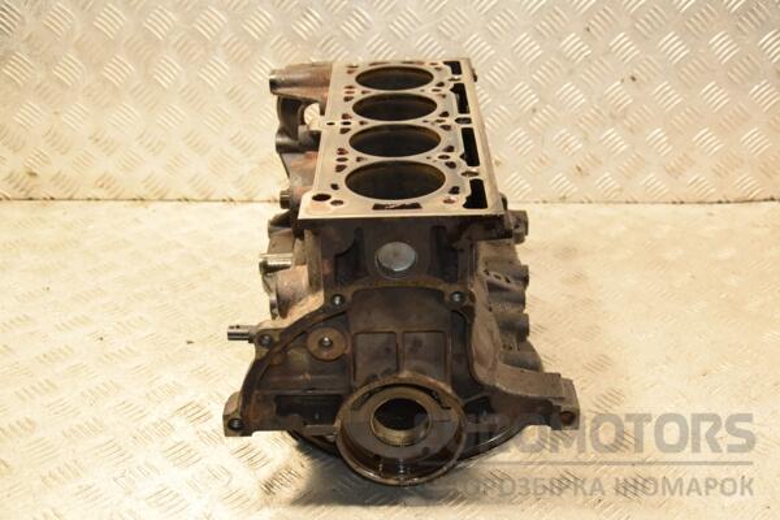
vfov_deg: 28.1
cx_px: 390
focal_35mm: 48
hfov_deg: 41.1
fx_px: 1040
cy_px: 260
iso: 800
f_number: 5
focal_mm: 32
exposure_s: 1/100
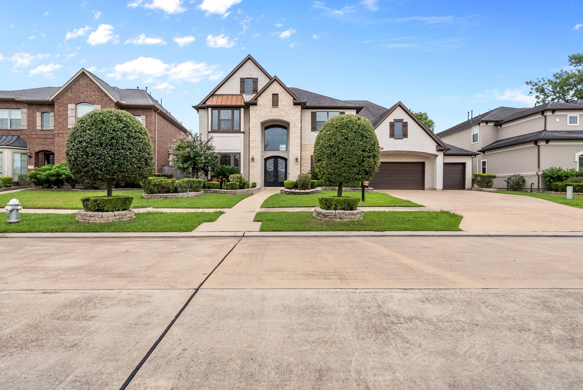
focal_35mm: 17
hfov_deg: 93.2
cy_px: 185
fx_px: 275
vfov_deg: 70.5
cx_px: 285
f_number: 9
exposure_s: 1/4000
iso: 3200
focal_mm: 16
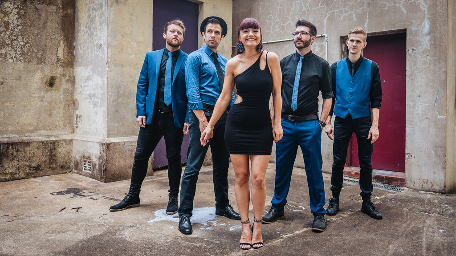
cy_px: 107
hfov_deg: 63.2
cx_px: 274
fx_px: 366
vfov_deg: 38.5
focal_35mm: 30
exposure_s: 1/1000
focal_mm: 24
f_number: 1.4
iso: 100
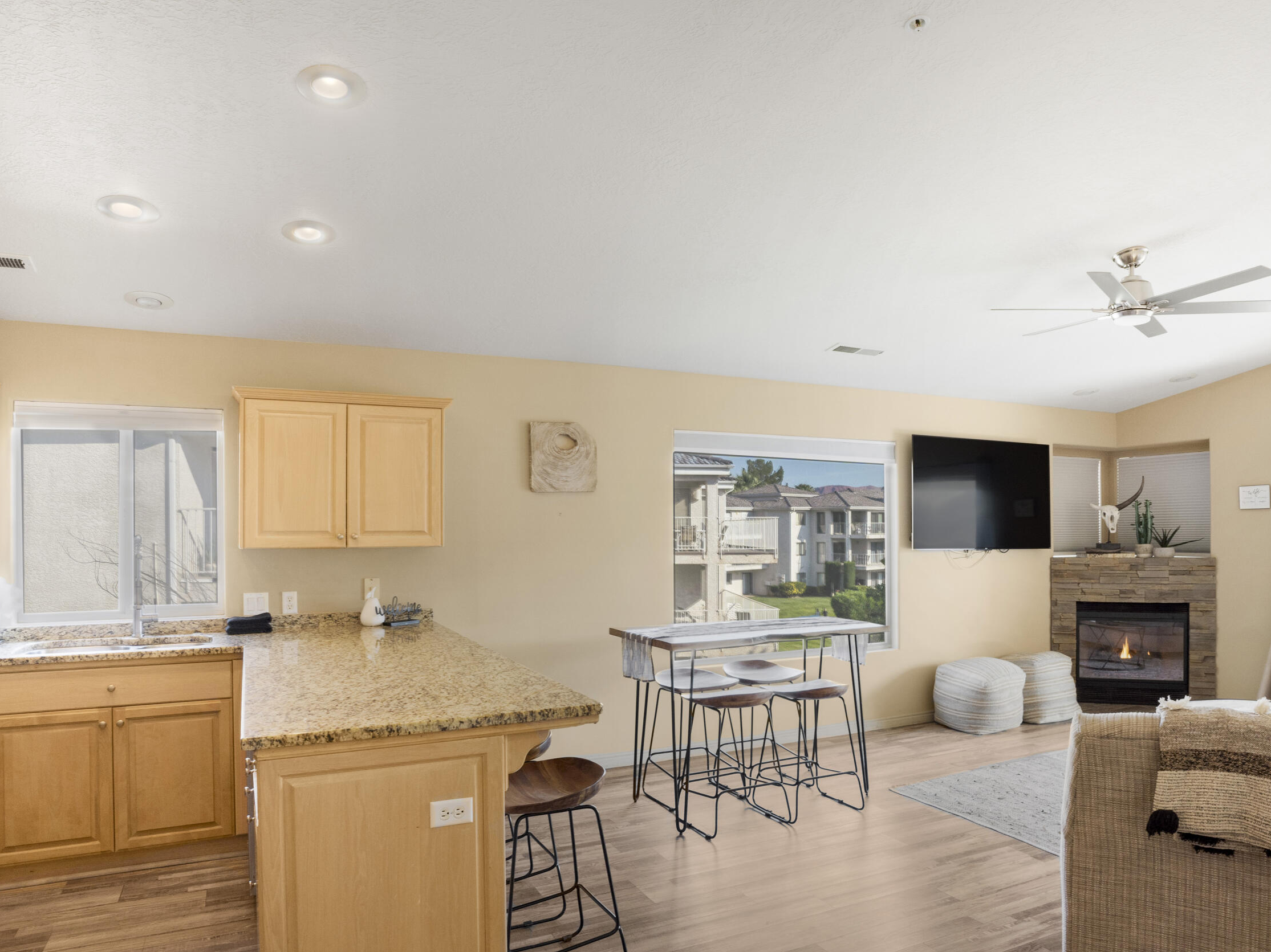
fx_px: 808
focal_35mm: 22
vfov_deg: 60.7
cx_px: 683
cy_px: 560
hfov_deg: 76.3
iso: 250
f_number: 9
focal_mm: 17
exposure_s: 1/200
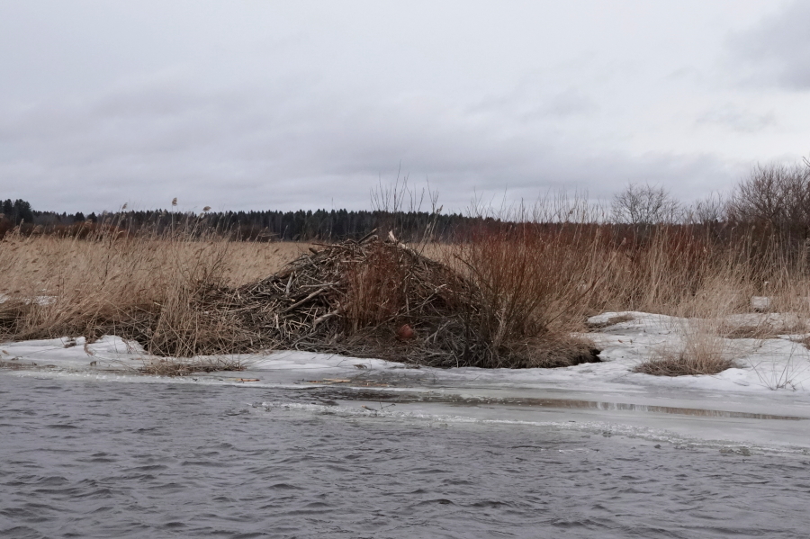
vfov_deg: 30.5
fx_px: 989
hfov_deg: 44.5
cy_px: 270
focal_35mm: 44
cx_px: 405
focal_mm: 16.31
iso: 1250
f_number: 10
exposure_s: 1/500
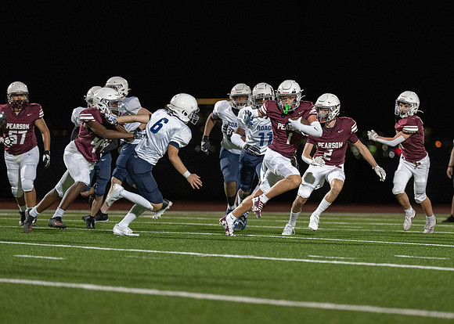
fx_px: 3153
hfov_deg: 8.2
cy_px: 181
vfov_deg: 5.9
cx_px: 274
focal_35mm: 245
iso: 4000
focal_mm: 200
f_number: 2.8
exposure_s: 1/1000
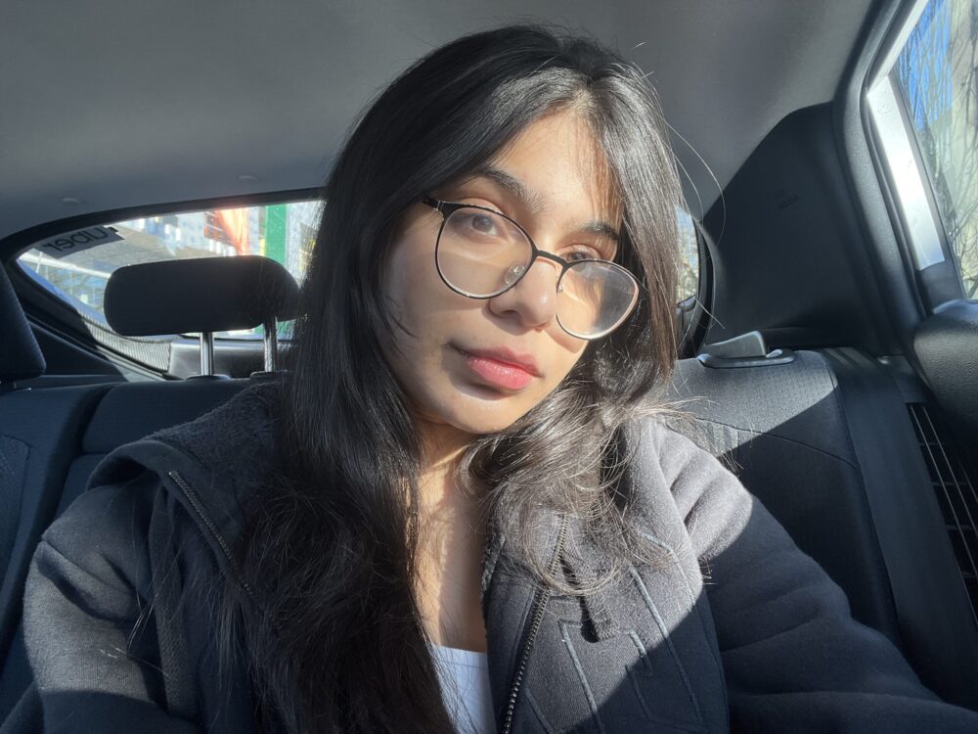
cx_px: 489
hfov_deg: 73.9
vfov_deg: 58.9
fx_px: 650
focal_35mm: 23
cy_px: 367
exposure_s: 1/121
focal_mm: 2.71
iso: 32
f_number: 2.2
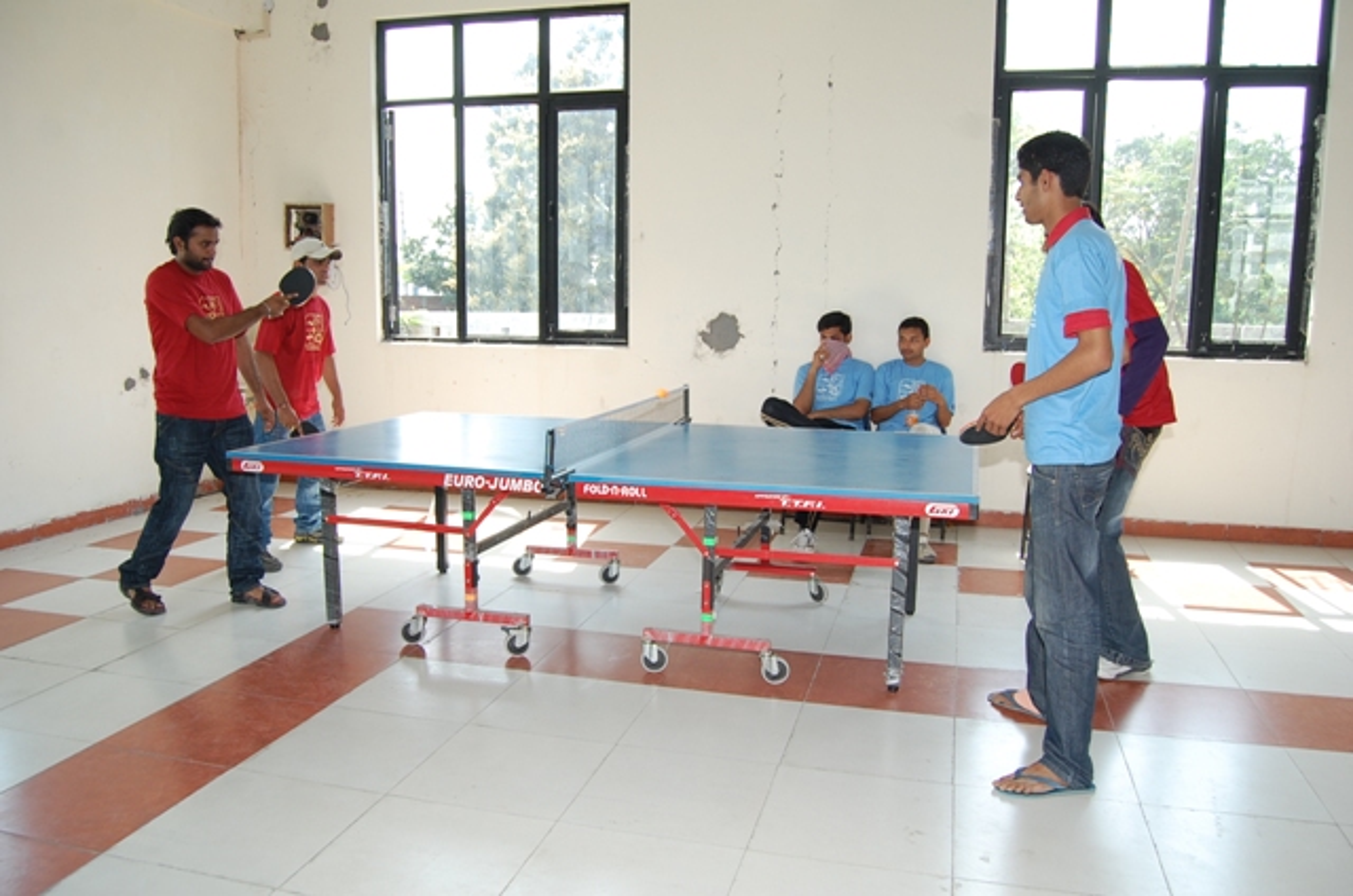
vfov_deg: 47.7
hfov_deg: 67.5
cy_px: 448
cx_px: 676
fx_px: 1013
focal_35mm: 27
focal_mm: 18
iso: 200
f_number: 5
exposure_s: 1/125
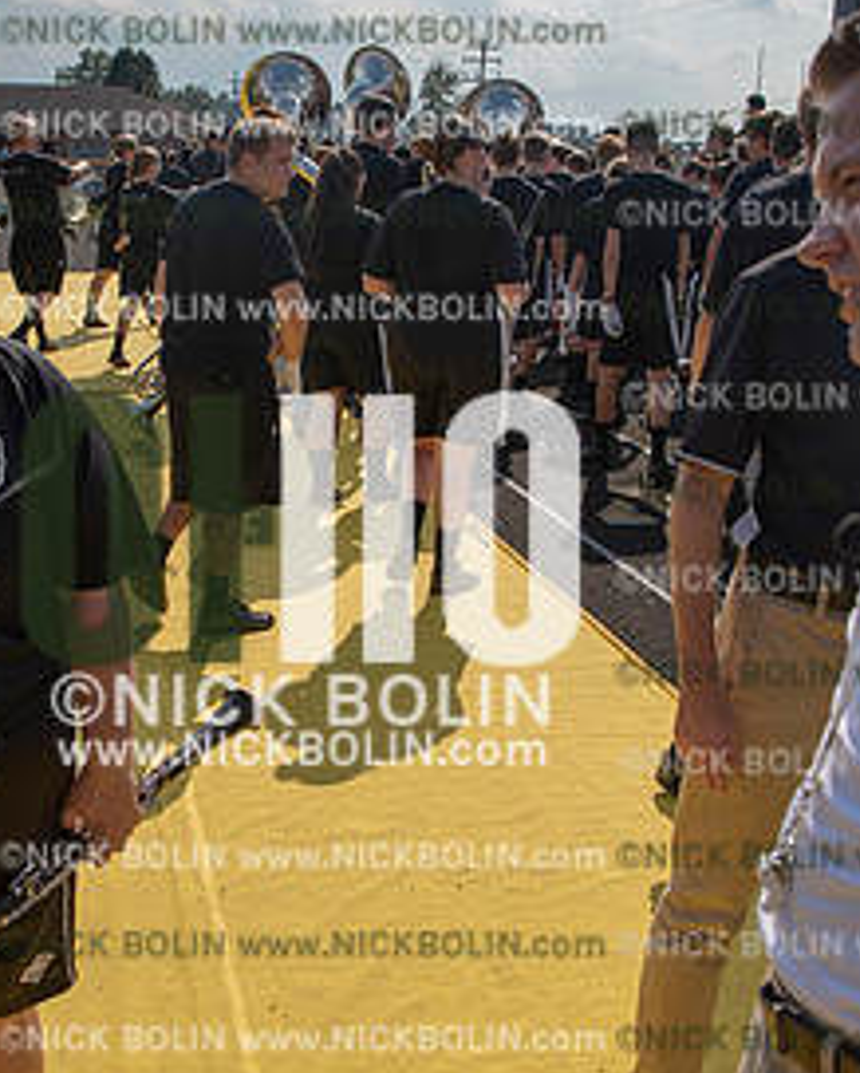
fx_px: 1525
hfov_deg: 31.3
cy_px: 582
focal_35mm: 48
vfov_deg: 38.7
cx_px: 300
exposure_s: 1/2000
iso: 200
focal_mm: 24
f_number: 5.6
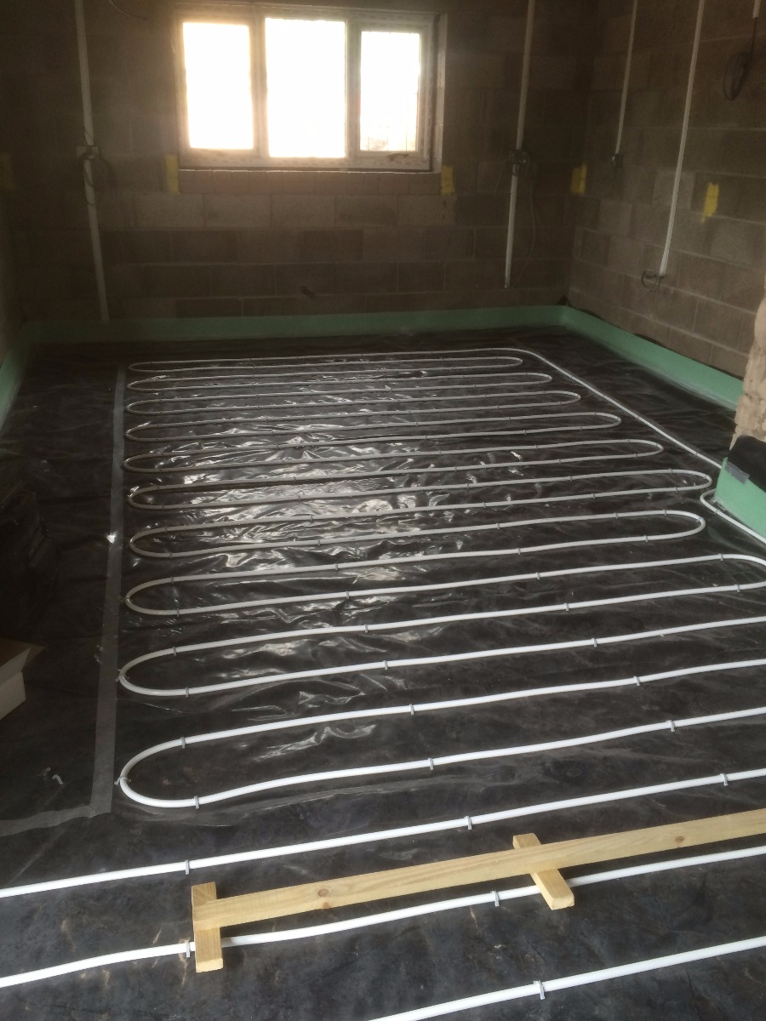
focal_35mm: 29
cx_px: 383
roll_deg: -0.7
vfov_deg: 61.7
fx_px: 856
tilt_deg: -23.9
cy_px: 510
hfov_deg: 48.2
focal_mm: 4.15
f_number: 2.2
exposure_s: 1/33
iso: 32
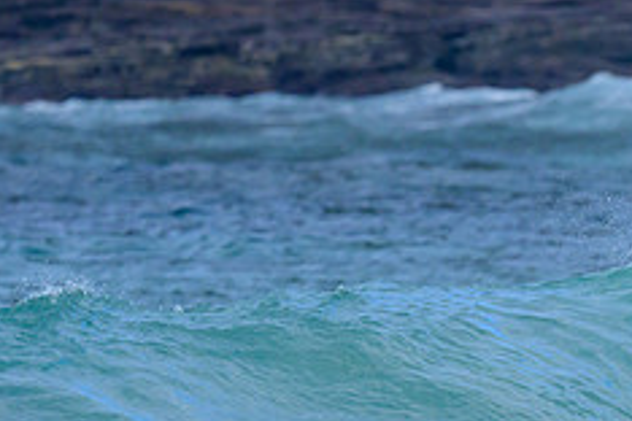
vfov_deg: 0.5
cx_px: 785
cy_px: 466
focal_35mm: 2727
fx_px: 47870
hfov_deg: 0.8
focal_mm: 800
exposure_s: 1/2000
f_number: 6.3
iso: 640
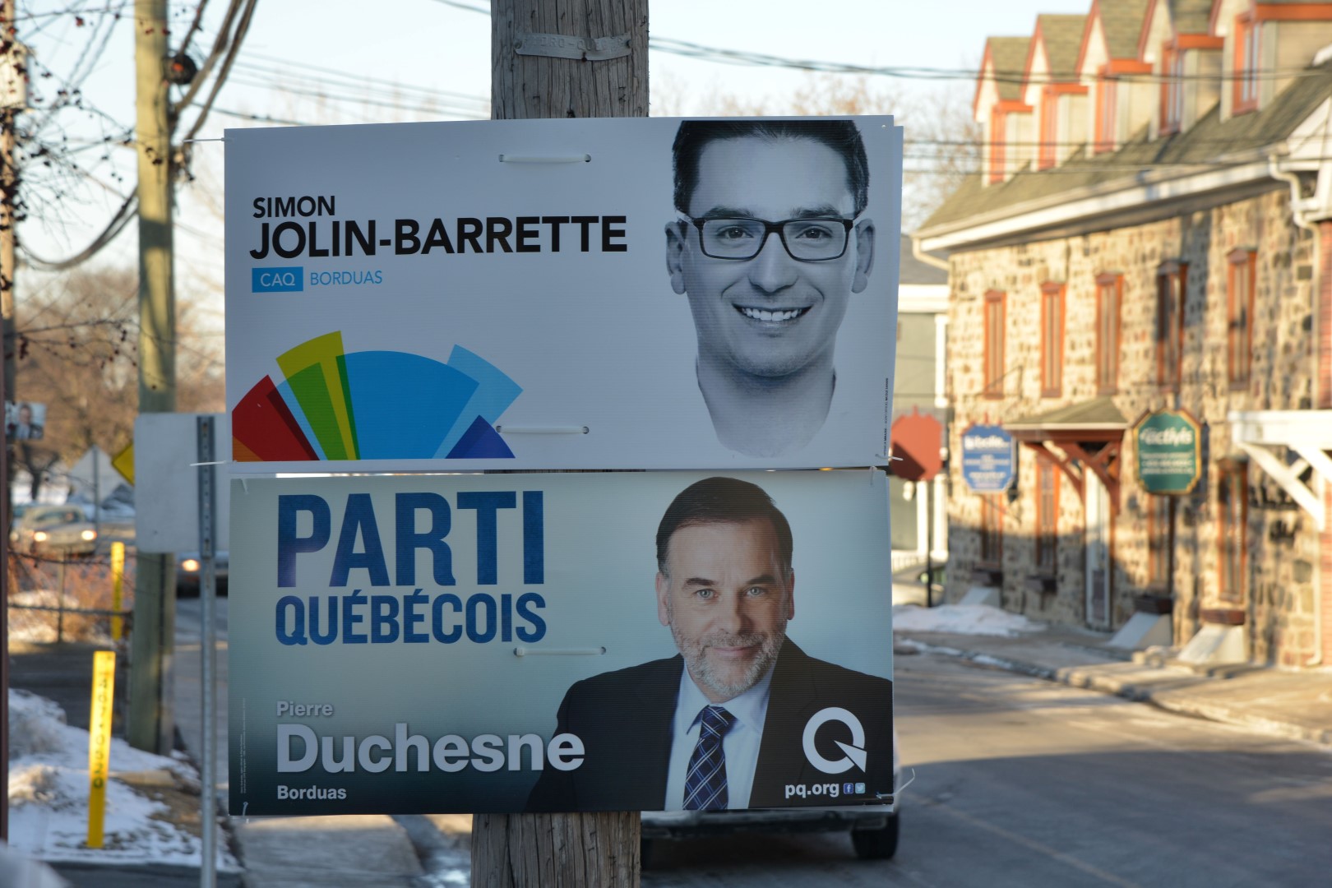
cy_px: 444
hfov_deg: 17.1
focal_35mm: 120
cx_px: 666
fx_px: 4440
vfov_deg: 11.4
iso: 250
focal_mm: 120
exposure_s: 1/160
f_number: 9
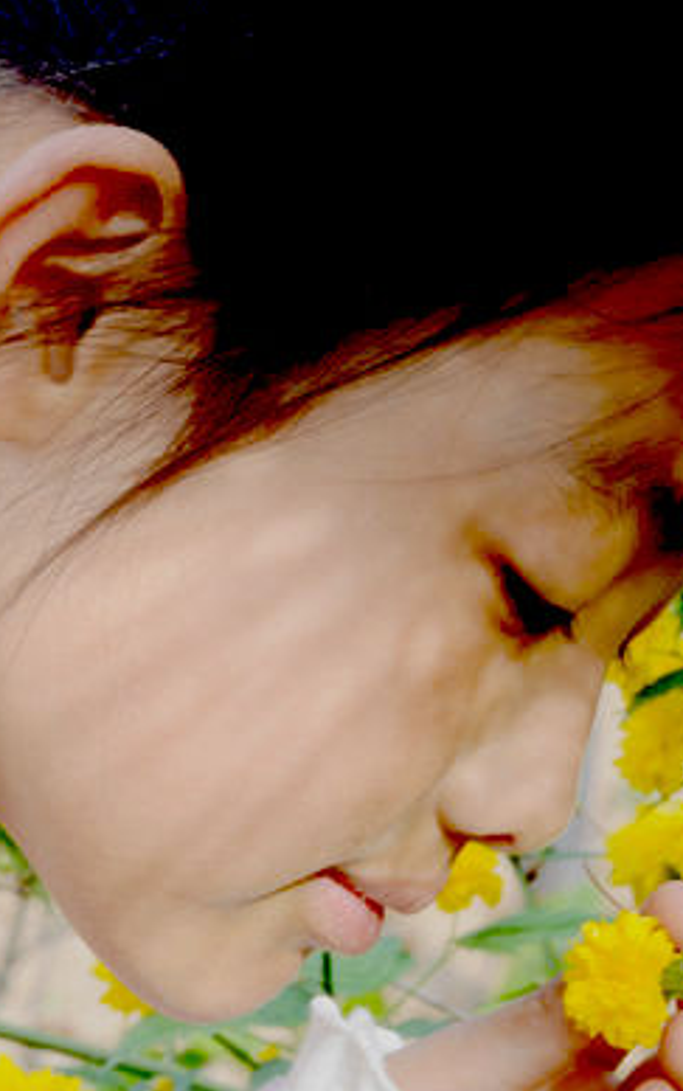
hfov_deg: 4.8
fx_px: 8178
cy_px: 536
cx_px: 693
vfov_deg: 7.6
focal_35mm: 275
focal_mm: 90
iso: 100
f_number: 16
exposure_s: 1/10
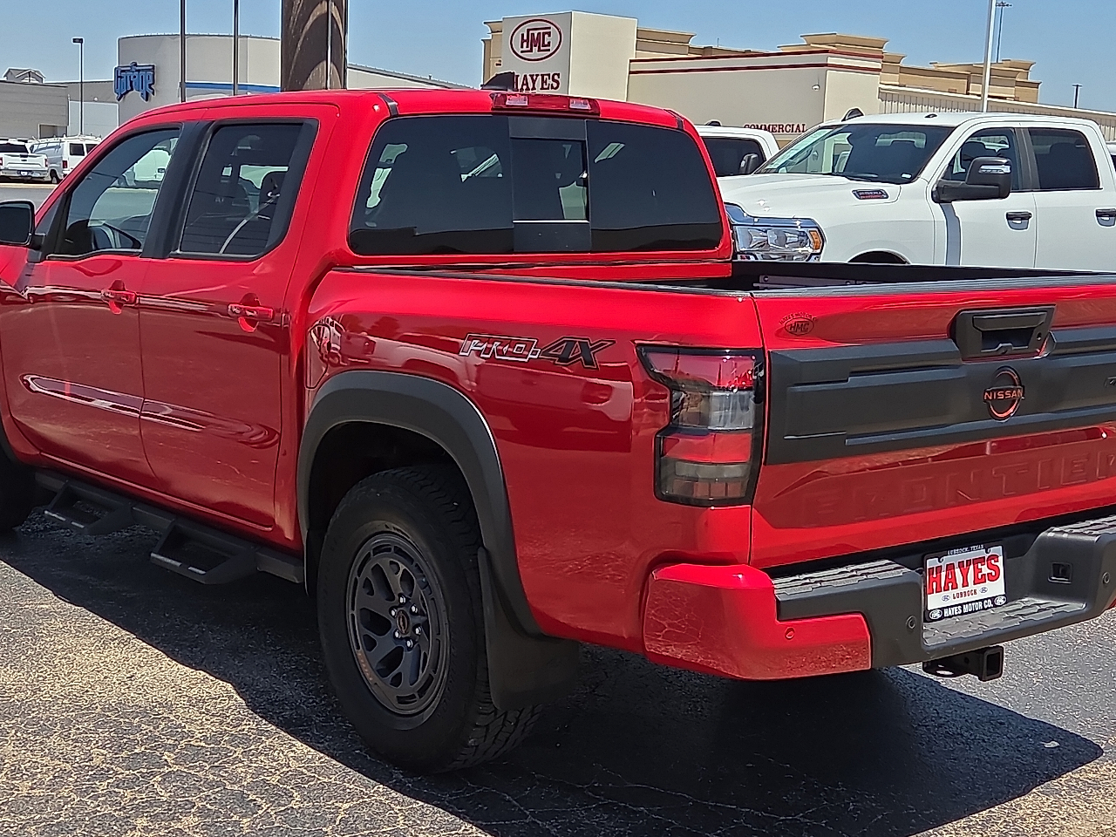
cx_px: 546
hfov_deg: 38.2
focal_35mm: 50
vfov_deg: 29.1
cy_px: 406
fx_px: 1612
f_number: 1.8
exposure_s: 1/1667
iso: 25
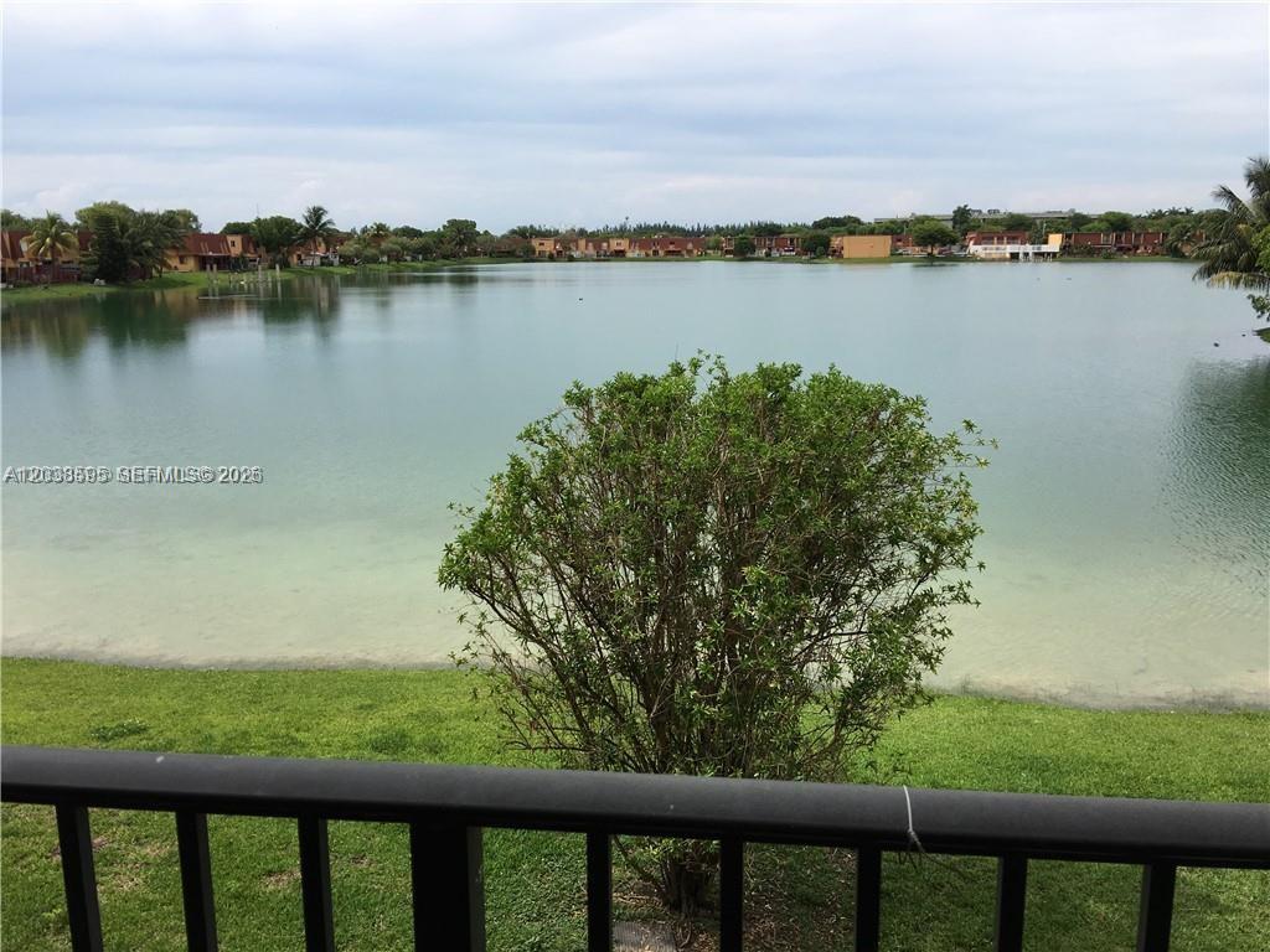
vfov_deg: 48.2
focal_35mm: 29
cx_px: 635
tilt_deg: -10.2
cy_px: 476
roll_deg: +0.0
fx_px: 1064
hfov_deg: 61.7
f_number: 2.2
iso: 25
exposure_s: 1/1832
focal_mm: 4.15
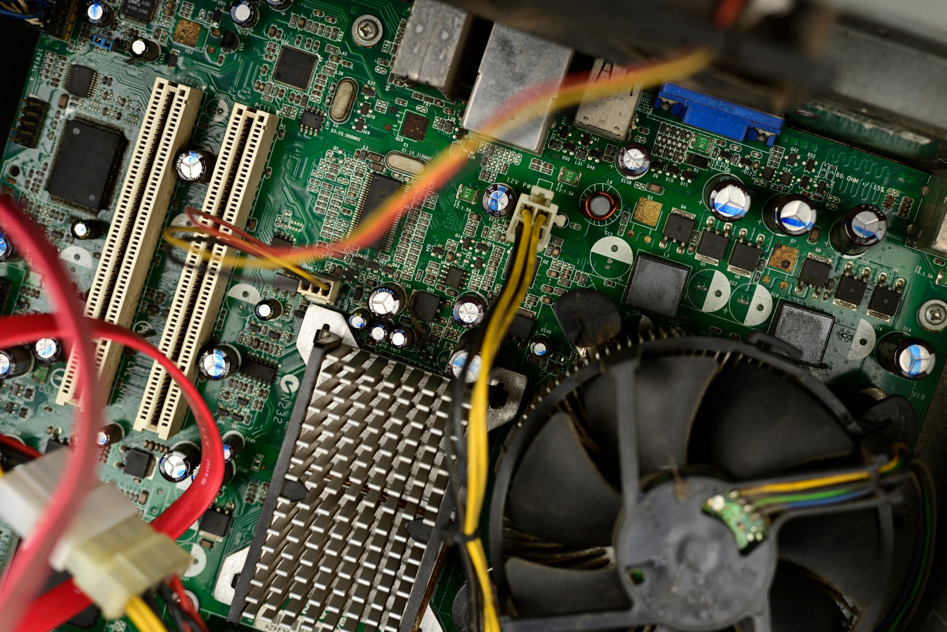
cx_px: 474
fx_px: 1316
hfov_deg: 39.6
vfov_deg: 27.0
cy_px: 316
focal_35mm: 50
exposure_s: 1/50
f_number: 6.3
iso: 100
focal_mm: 50
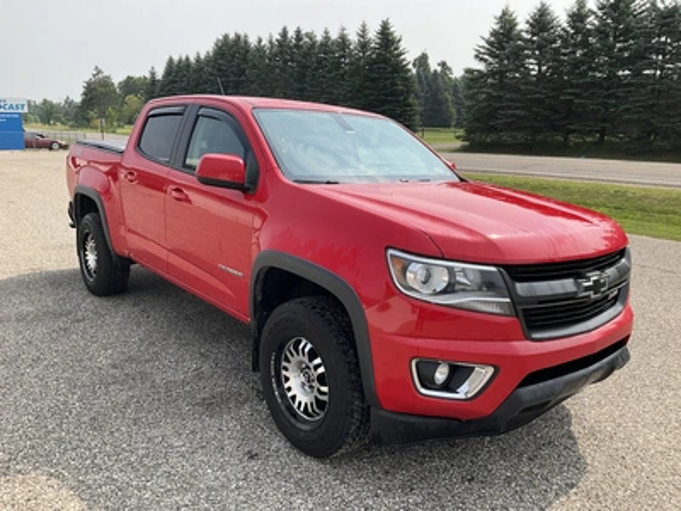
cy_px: 256
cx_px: 340
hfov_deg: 61.7
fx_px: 571
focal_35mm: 29
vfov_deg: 48.2
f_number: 1.8
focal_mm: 3
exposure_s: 1/1311
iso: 25
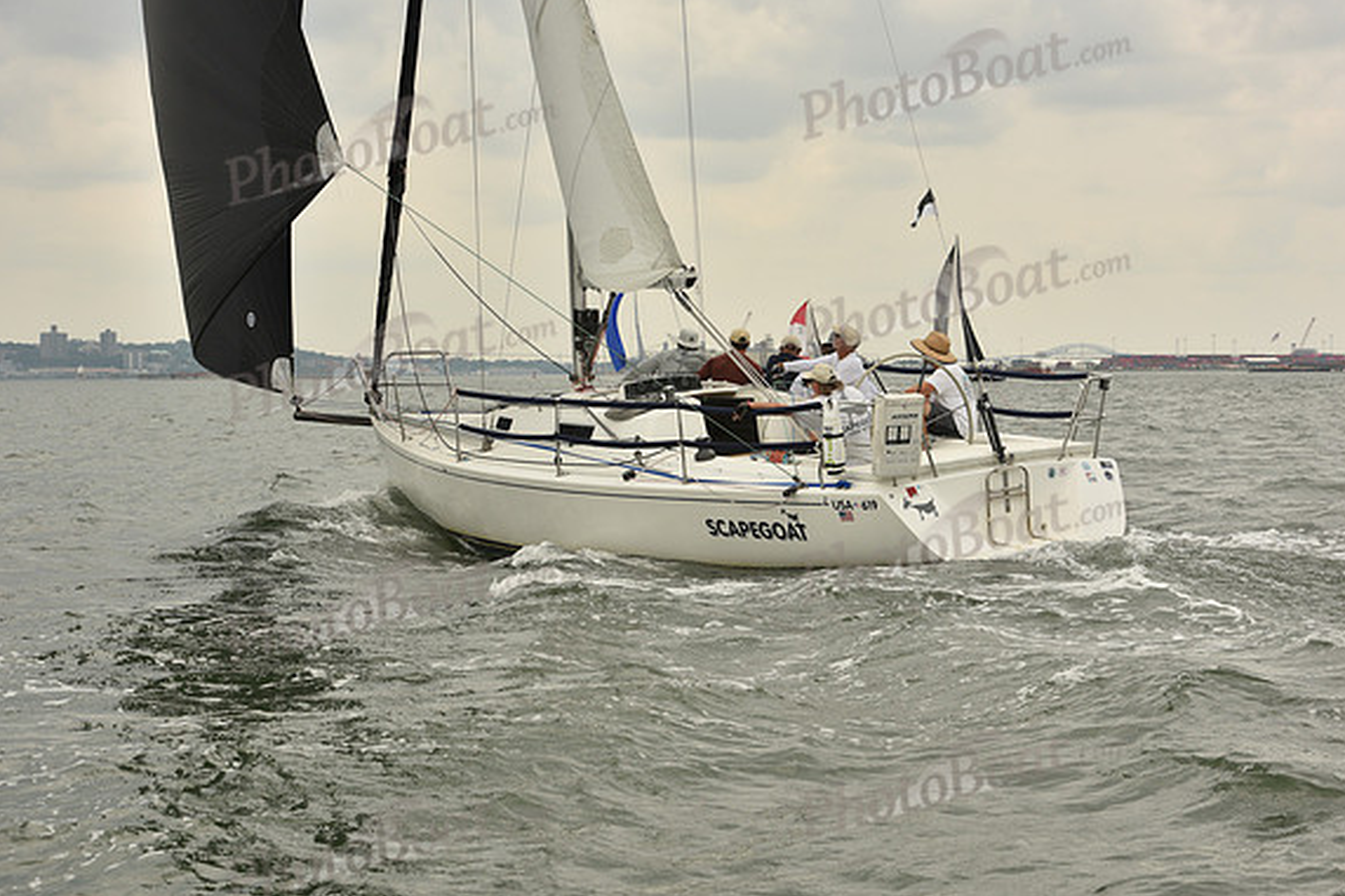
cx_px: 680
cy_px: 450
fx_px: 2652
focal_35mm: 71
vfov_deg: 19.2
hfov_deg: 28.5
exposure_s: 1/640
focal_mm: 70
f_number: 9
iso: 250
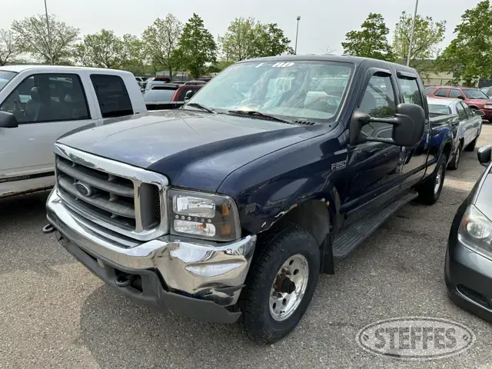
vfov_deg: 56.8
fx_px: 341
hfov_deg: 71.6
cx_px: 246
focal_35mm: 24
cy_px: 184
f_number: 1.78
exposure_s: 1/3356
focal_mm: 6.86
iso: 80
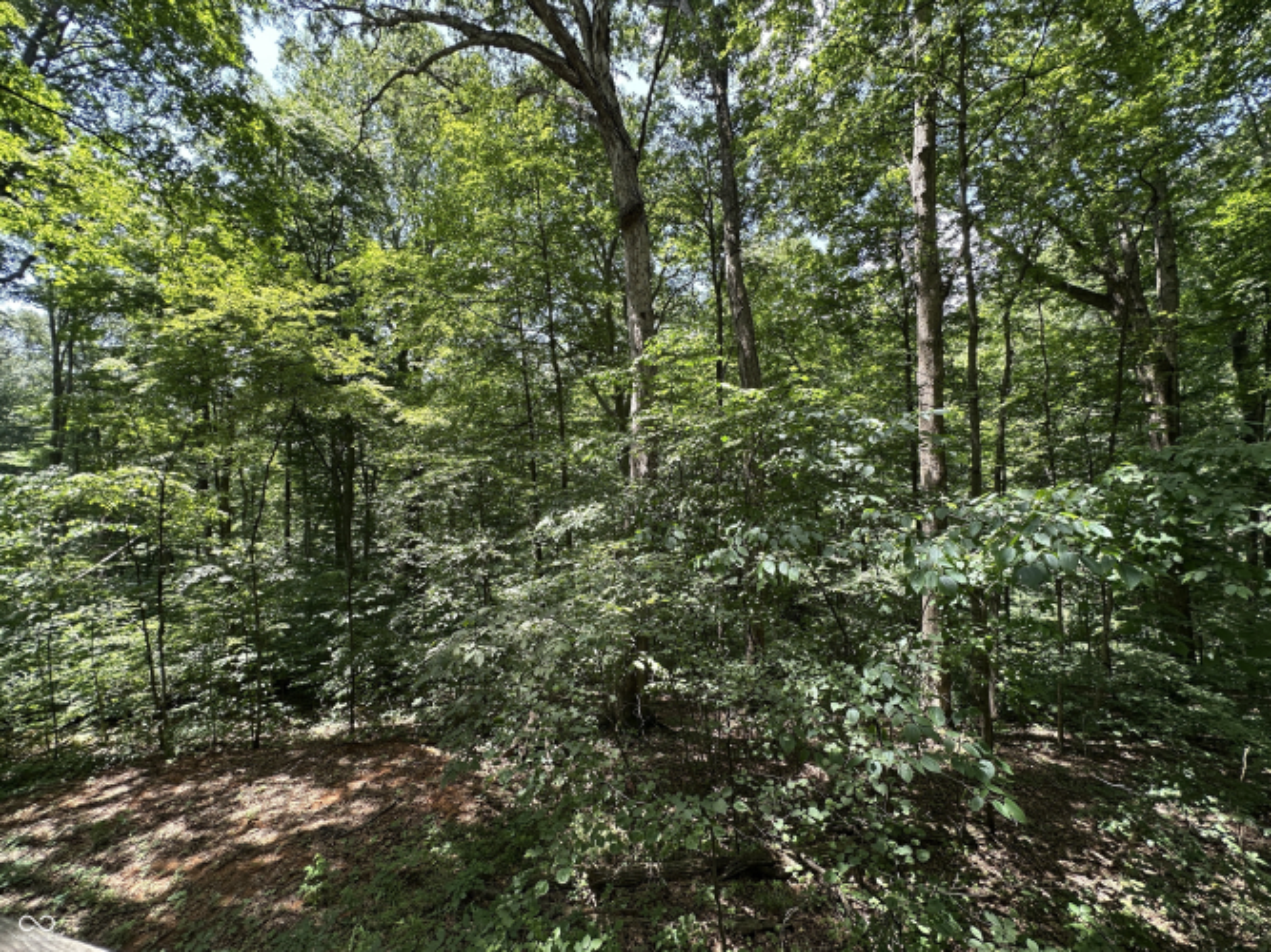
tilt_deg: -0.8
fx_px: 514
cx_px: 636
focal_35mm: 14
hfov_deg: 102.1
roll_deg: +0.9
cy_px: 476
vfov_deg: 85.7
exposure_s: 1/124
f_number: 2.2
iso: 40
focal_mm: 2.22
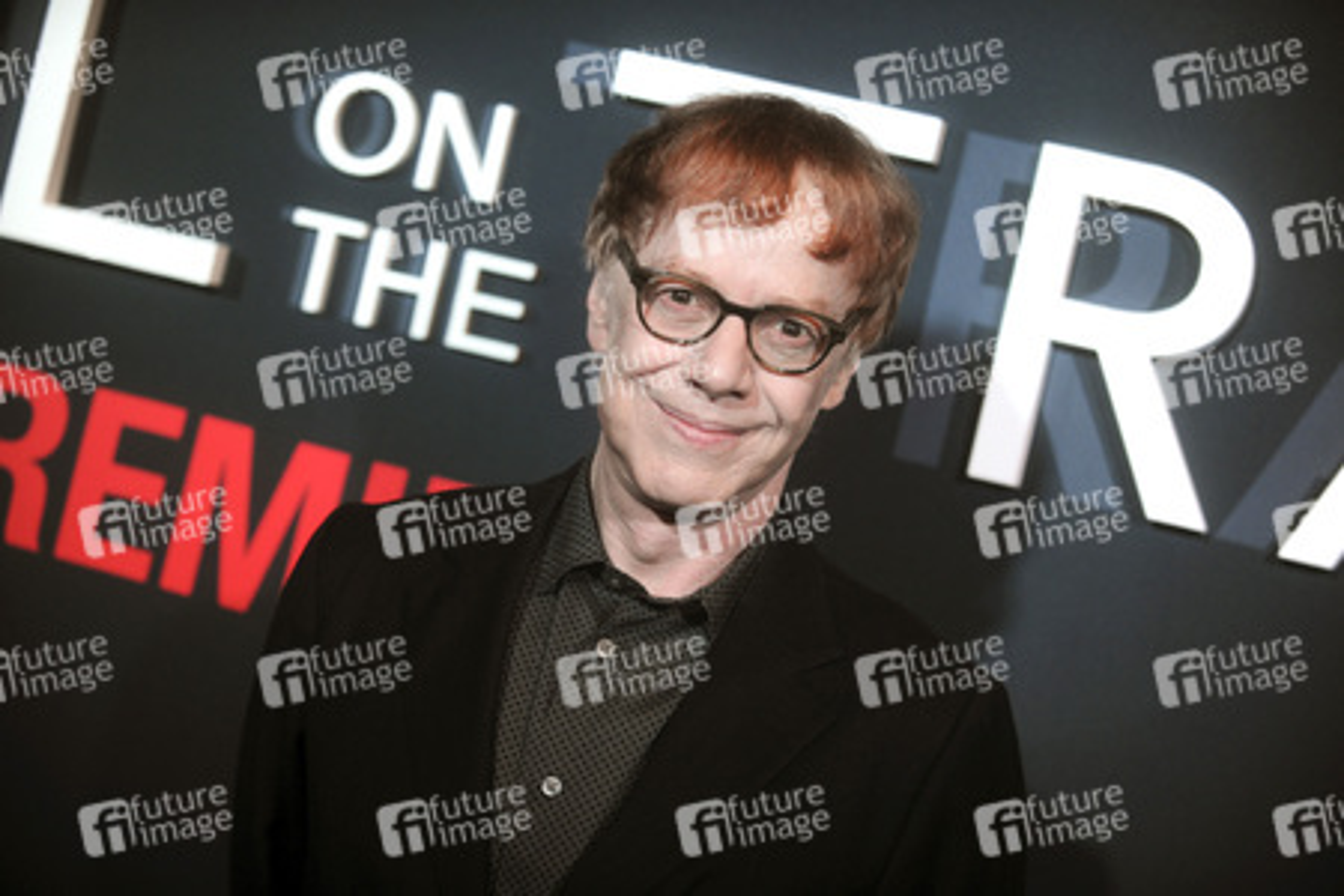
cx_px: 672
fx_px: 2986
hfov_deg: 25.4
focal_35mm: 80
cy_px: 448
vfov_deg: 17.1
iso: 1600
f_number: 2.8
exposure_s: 1/320
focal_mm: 80
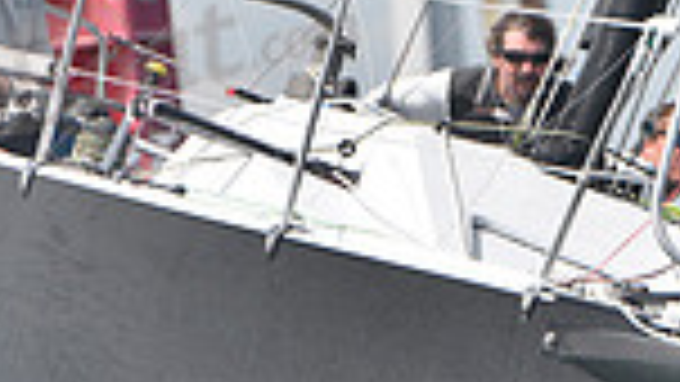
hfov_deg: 2.7
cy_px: 263
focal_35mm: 803
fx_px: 14481
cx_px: 594
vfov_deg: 1.5
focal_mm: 200
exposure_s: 1/800
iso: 320
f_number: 5
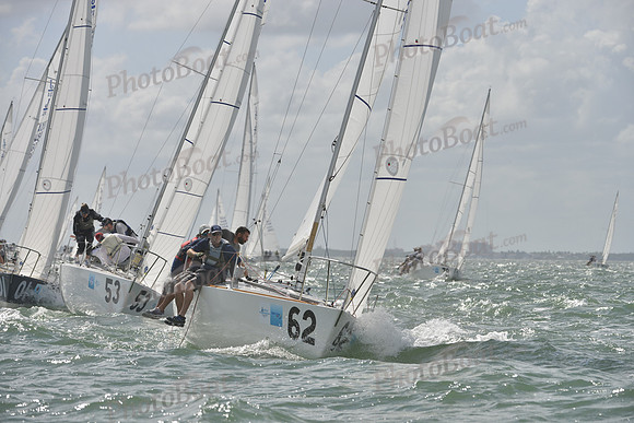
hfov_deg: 10.3
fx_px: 3523
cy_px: 212
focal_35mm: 200
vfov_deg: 6.9
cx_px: 317
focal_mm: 200
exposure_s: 1/1600
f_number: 8
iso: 280
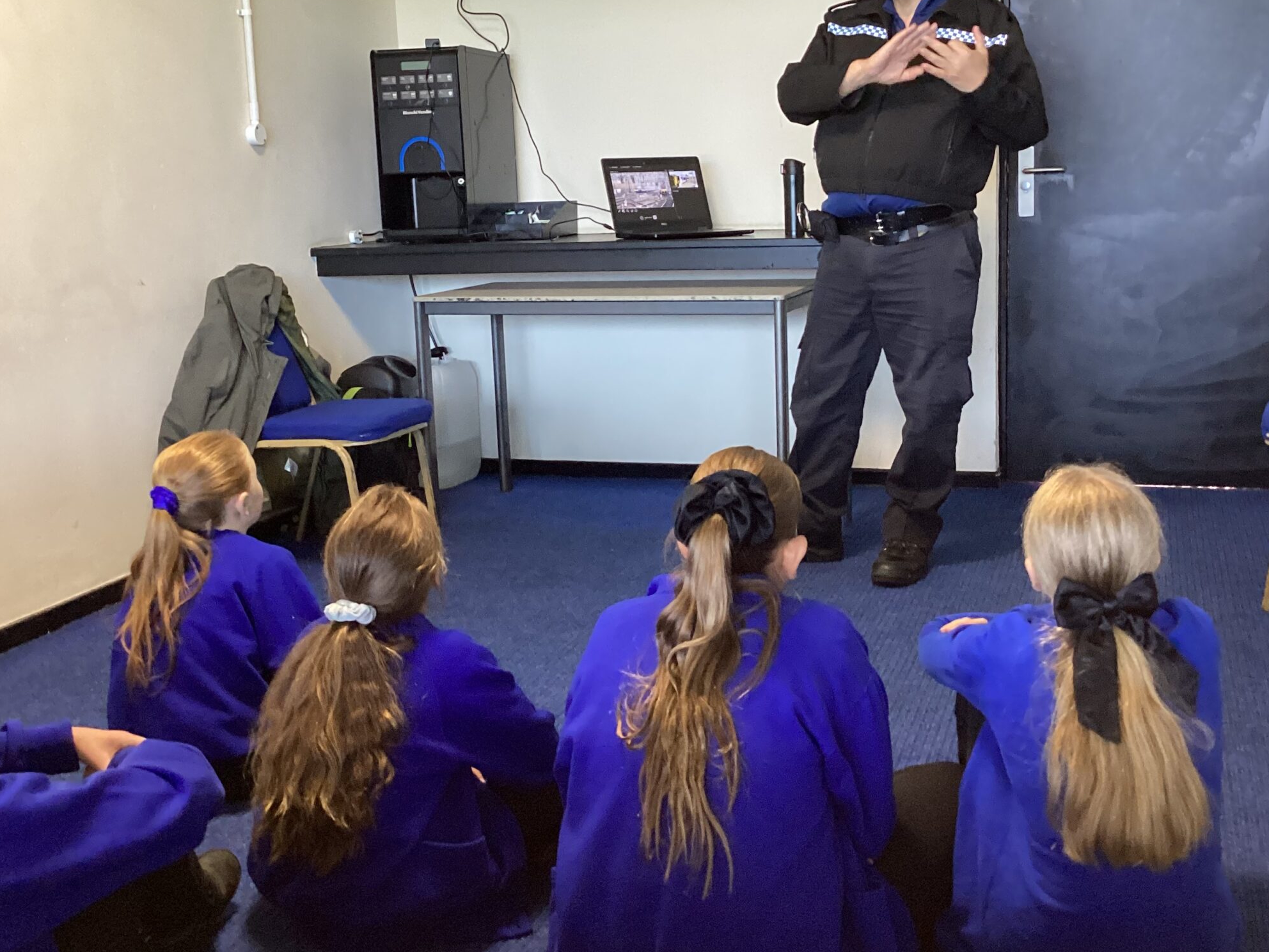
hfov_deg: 46.8
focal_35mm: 40
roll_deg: +1.8
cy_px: 415
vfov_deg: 35.9
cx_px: 674
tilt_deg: -9.6
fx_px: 1466
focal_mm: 3.3
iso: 250
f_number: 2.4
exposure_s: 1/33
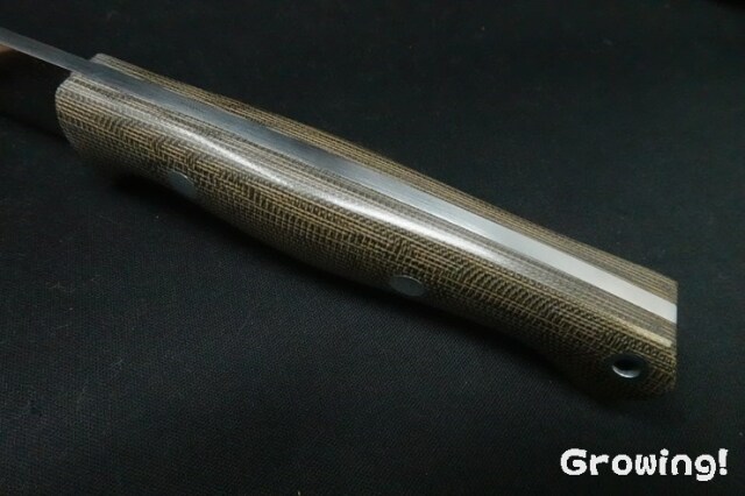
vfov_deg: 53.1
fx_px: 496
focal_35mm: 24
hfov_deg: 73.8
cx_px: 372
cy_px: 248
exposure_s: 1/250
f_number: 8
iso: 6400
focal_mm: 9
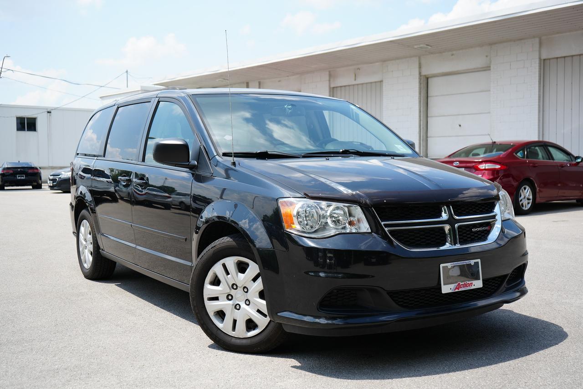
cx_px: 292
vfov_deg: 33.4
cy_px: 194
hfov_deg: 48.4
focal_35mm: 40
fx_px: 648
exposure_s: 1/320
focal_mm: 40
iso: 100
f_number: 5
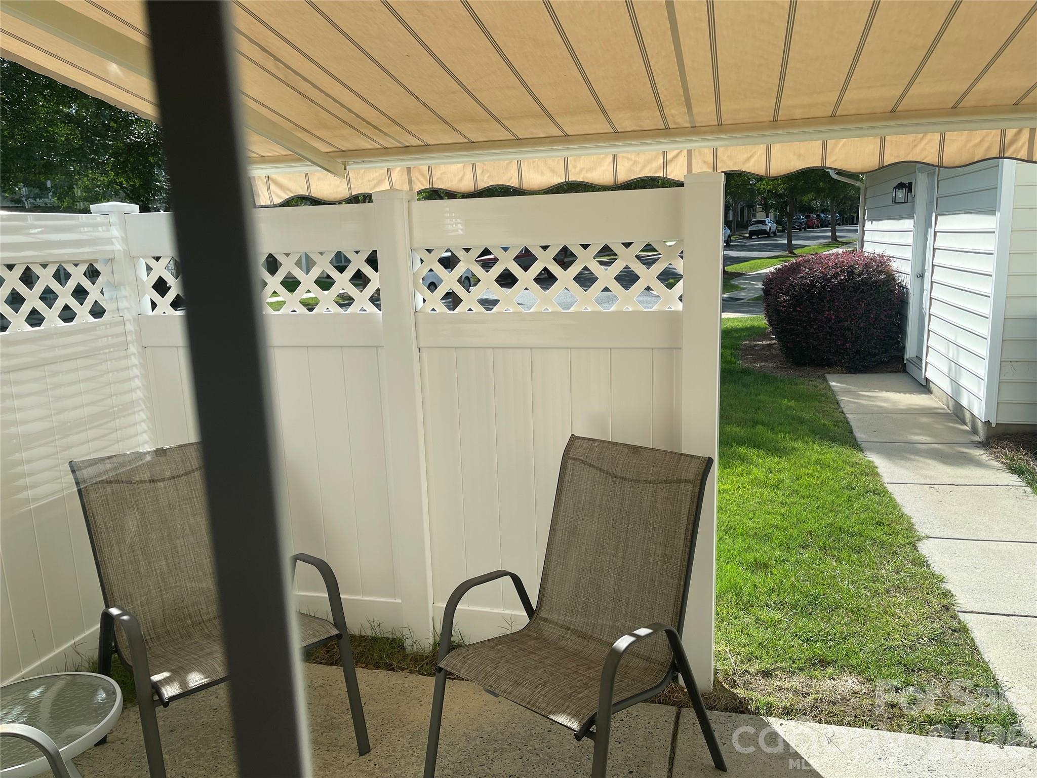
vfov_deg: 54.9
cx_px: 518
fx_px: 749
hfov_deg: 69.4
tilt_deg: -11.9
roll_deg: +2.4
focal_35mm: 25
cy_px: 389
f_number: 1.6
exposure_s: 1/1618
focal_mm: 5.1
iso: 32
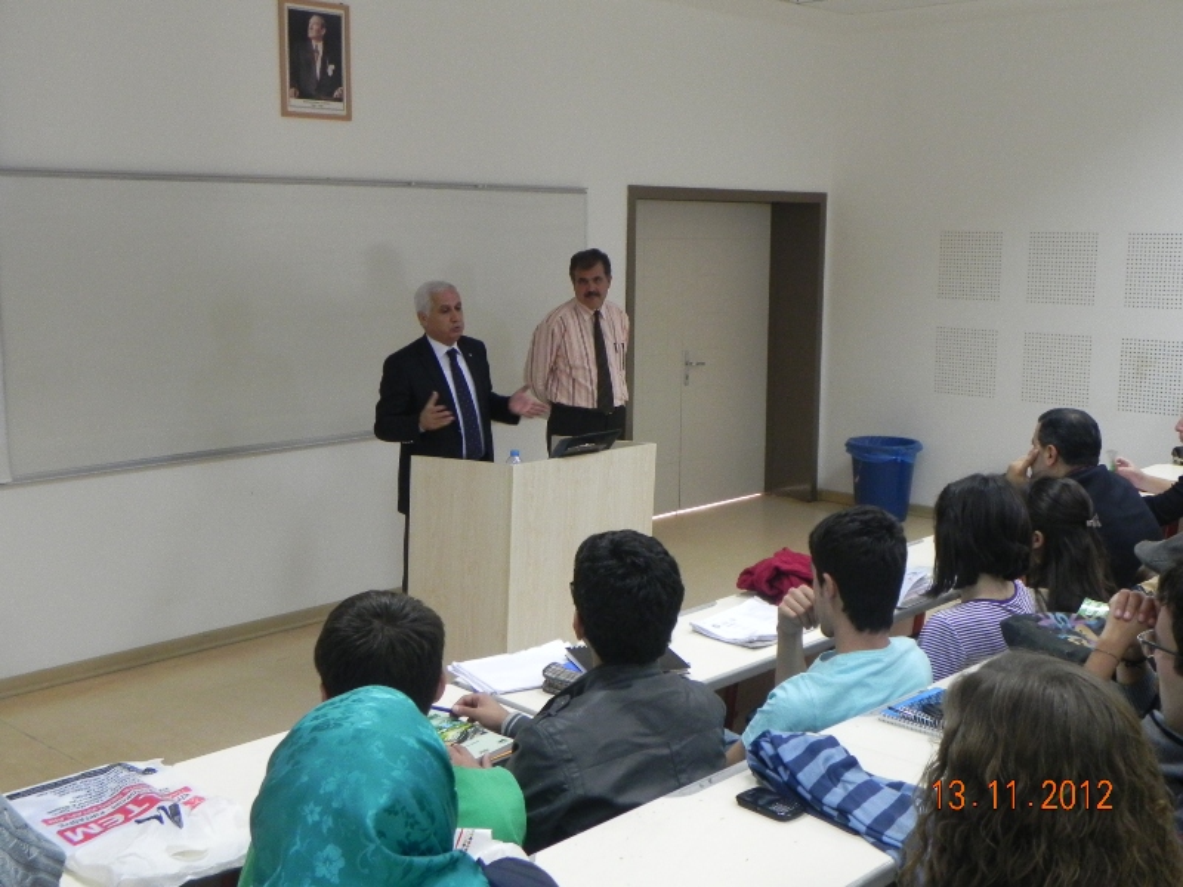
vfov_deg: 35.1
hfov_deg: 45.8
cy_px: 444
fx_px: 1401
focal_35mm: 41
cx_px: 592
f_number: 3.2
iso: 400
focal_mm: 7.3
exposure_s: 1/22.7
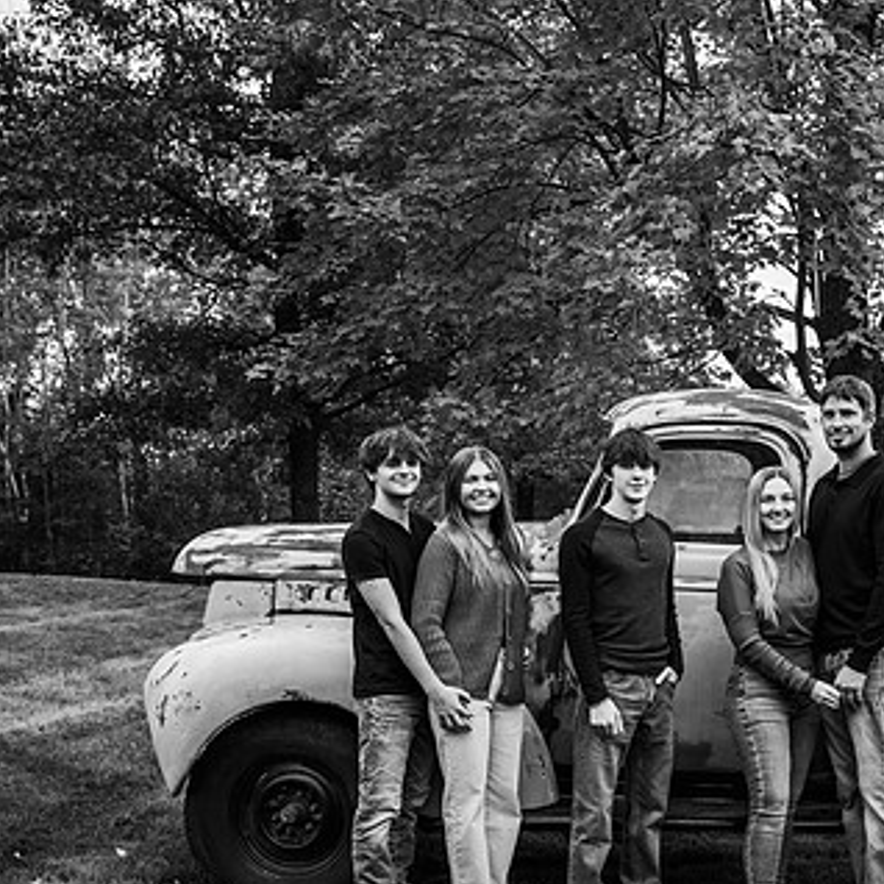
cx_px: 778
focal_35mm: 62
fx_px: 1791
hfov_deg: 26.9
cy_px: 527
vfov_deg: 27.7
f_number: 5.6
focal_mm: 40
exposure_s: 1/250
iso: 400
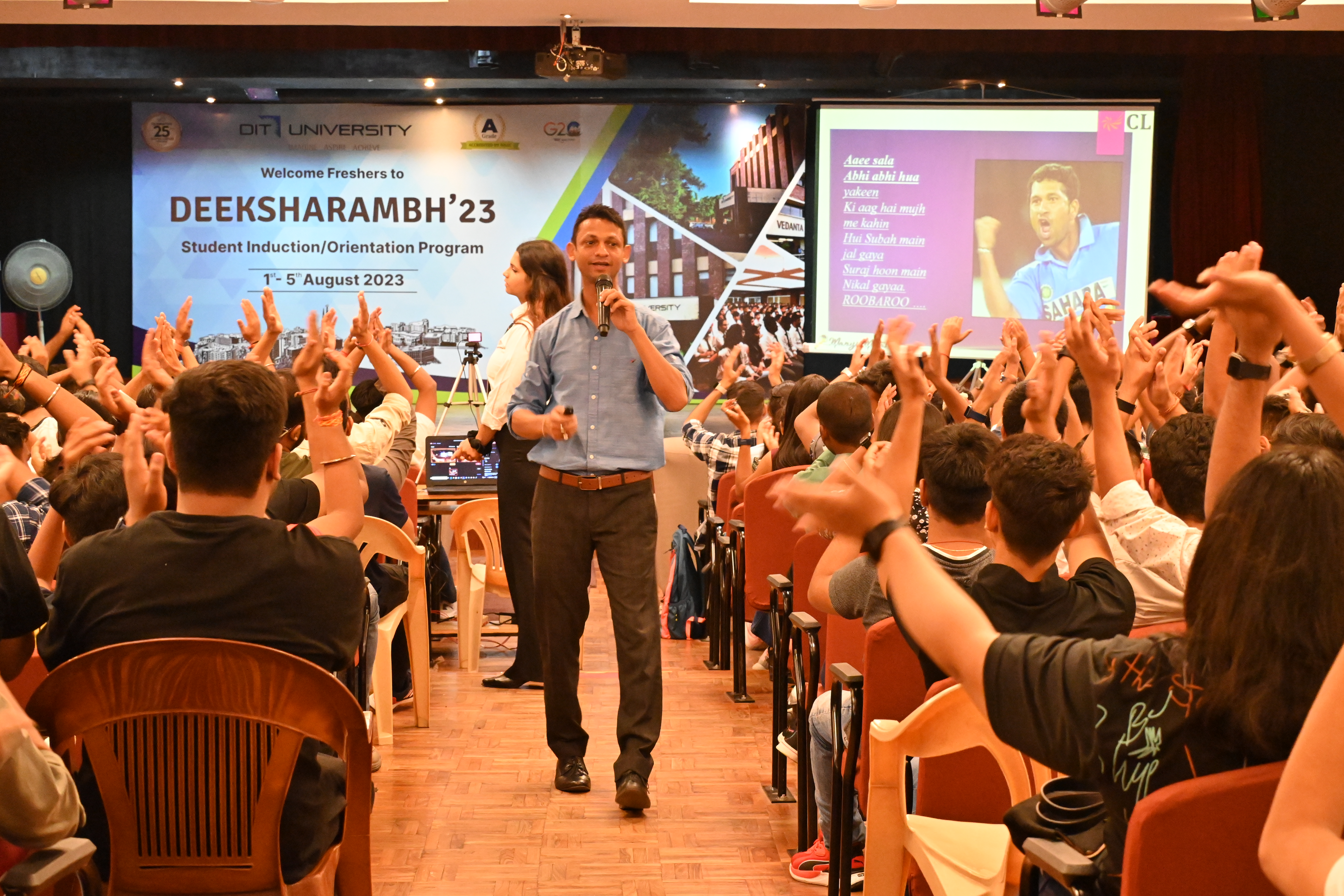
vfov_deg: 18.2
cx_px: 672
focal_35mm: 75
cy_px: 448
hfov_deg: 27.0
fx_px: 2800
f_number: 8
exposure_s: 1/50
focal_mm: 50
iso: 6400
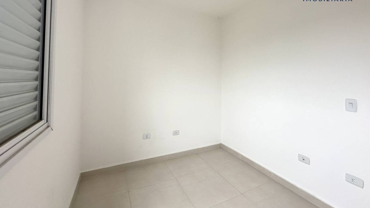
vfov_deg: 65.8
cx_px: 185
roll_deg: -1.1
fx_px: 157
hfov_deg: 99.4
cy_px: 75
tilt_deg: +2.2
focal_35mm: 16
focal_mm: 2.22
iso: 100
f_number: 2.2
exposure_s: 1/99
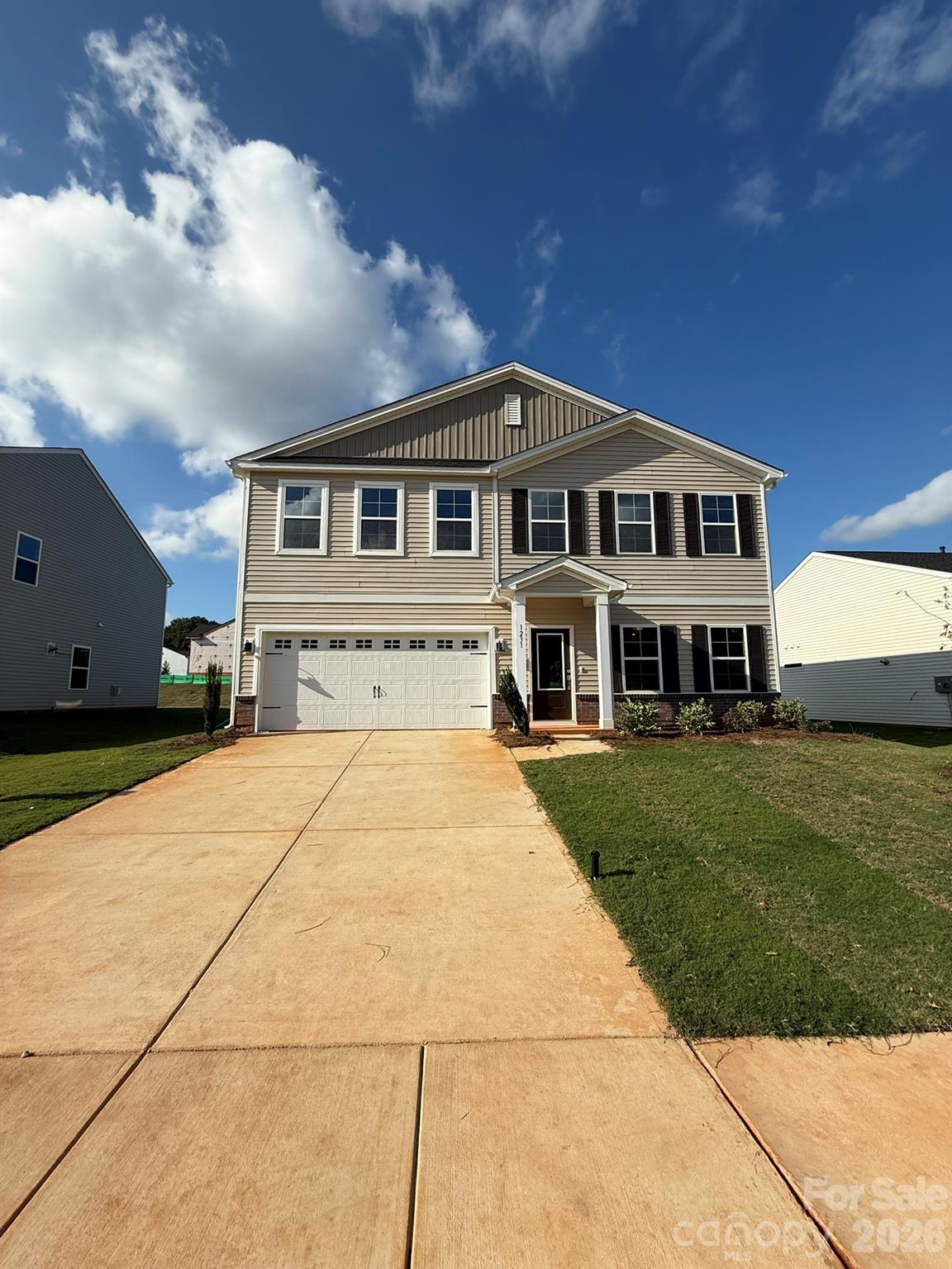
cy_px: 634
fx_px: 513
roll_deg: +0.2
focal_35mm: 14
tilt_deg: +8.7
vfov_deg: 102.1
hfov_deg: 85.7
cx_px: 476
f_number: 2.2
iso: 50
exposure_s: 1/2717
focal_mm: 2.22
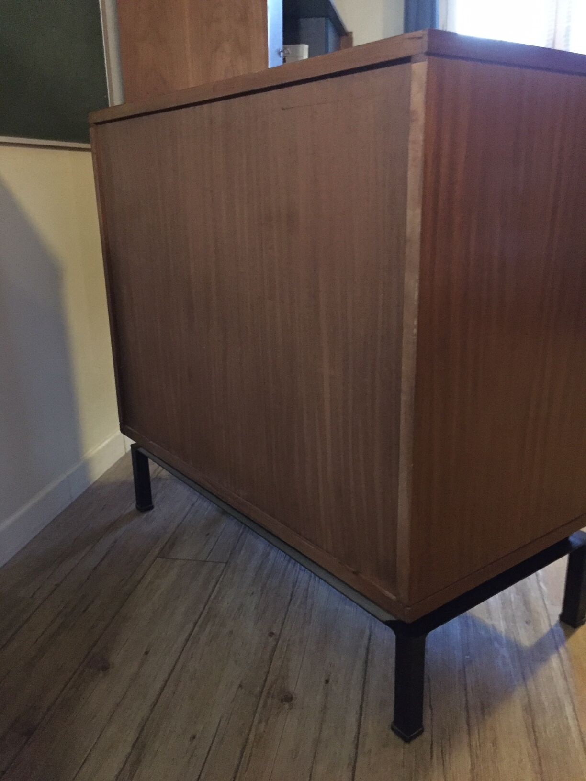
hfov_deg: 48.2
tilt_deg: -17.8
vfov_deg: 61.7
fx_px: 655
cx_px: 293
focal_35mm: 29
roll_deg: +1.5
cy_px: 390
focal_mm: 4.15
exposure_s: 1/17
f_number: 2.2
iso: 1000
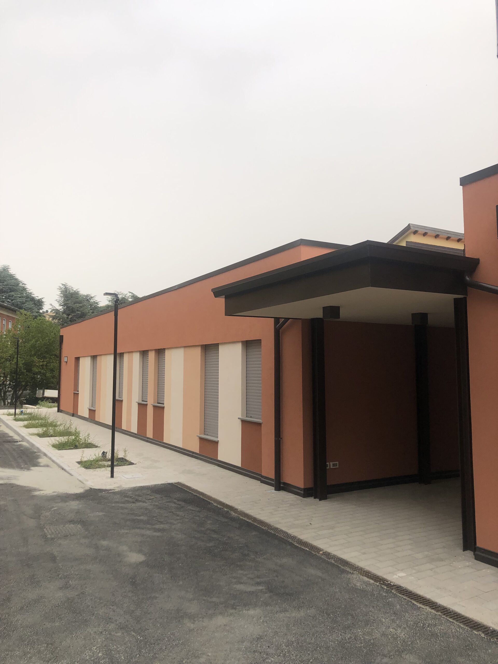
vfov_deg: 63.4
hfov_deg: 49.7
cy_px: 332
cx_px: 249
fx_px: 537
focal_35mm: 28
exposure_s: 1/1779
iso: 20
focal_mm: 4
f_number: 1.8
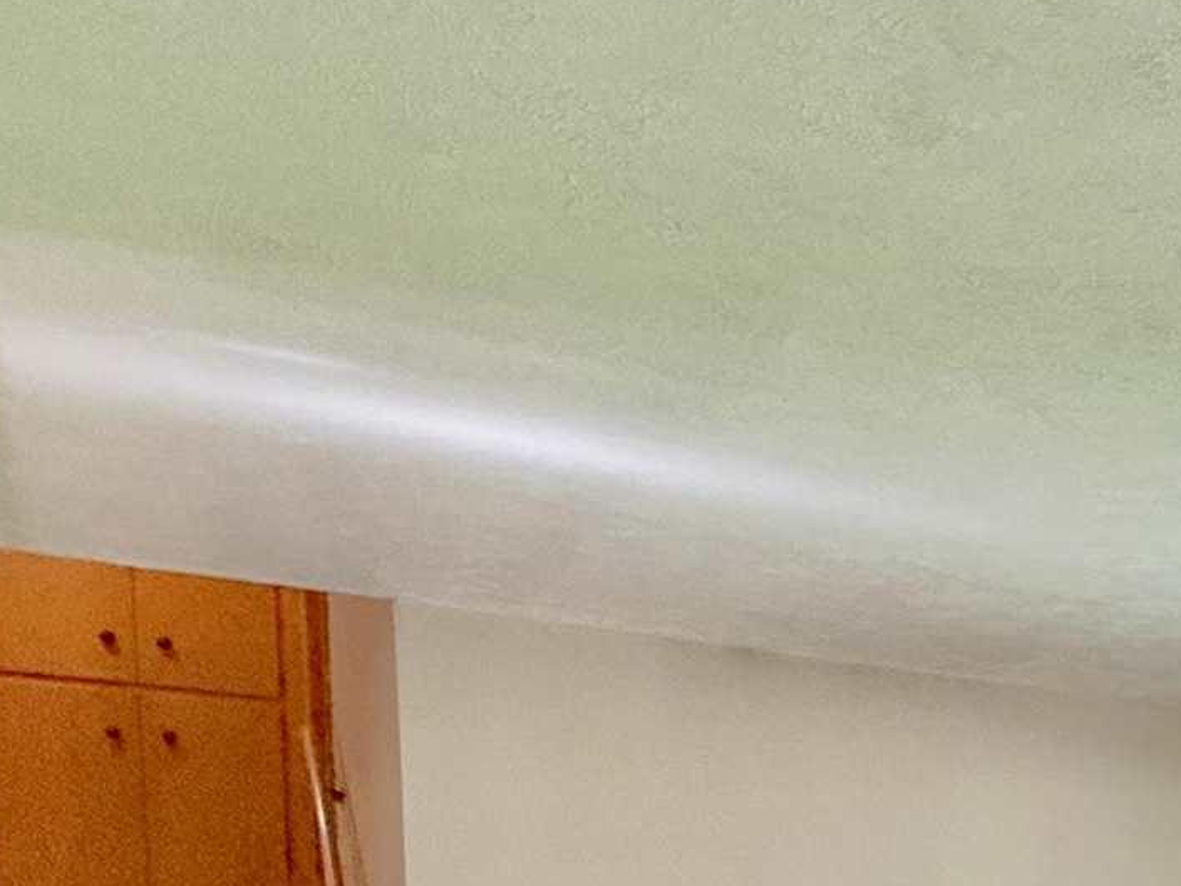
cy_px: 1211
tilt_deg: -2.8
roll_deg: -0.3
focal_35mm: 61
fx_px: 2082
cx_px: 1942
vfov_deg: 21.3
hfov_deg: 22.9
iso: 320
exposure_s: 1/99
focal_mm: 2.22
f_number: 2.2
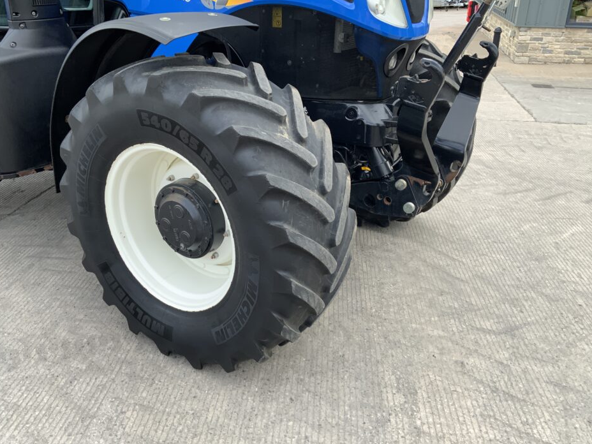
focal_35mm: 32
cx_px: 269
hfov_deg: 56.7
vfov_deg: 44.1
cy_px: 200
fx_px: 547
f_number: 1.8
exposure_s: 1/132
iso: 16
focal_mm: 3
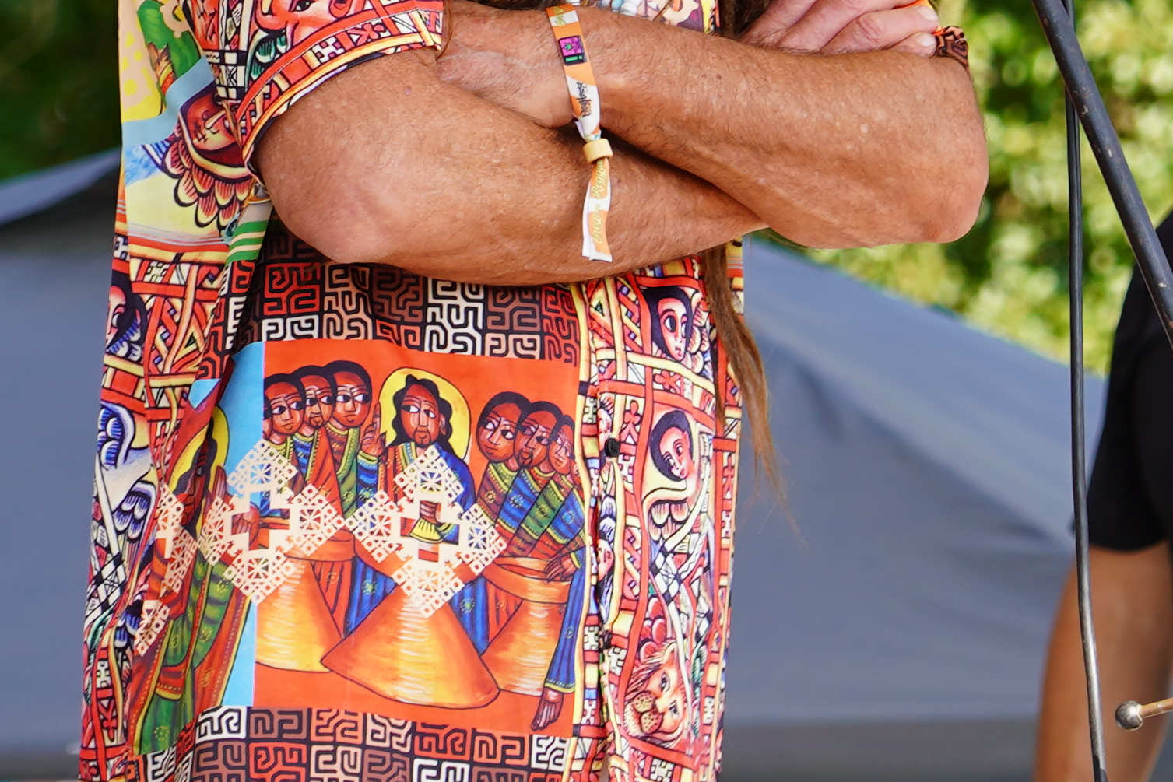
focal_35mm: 418
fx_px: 13620
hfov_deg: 4.9
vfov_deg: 3.3
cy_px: -354
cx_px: 567
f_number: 4.5
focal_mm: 105
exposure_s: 1/160
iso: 100
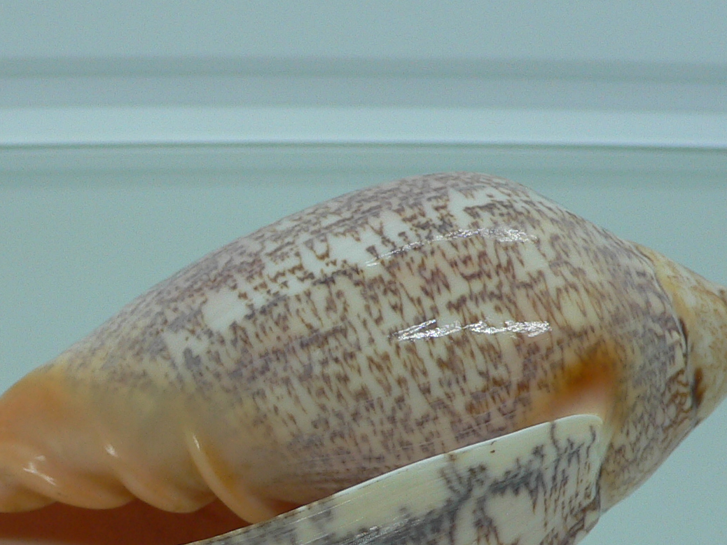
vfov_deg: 21.2
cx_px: 310
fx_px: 1428
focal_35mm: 68
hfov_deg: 28.5
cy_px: 464
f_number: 2.8
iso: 80
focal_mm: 4.6
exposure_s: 1/60
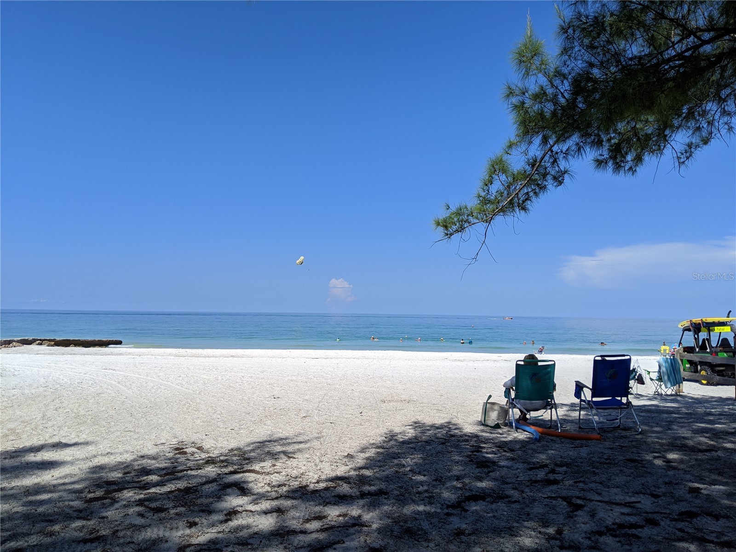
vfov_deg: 51.4
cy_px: 276
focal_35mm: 27
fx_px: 574
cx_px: 368
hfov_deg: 65.3
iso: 67
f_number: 1.8
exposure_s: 1/5882
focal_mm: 4.44
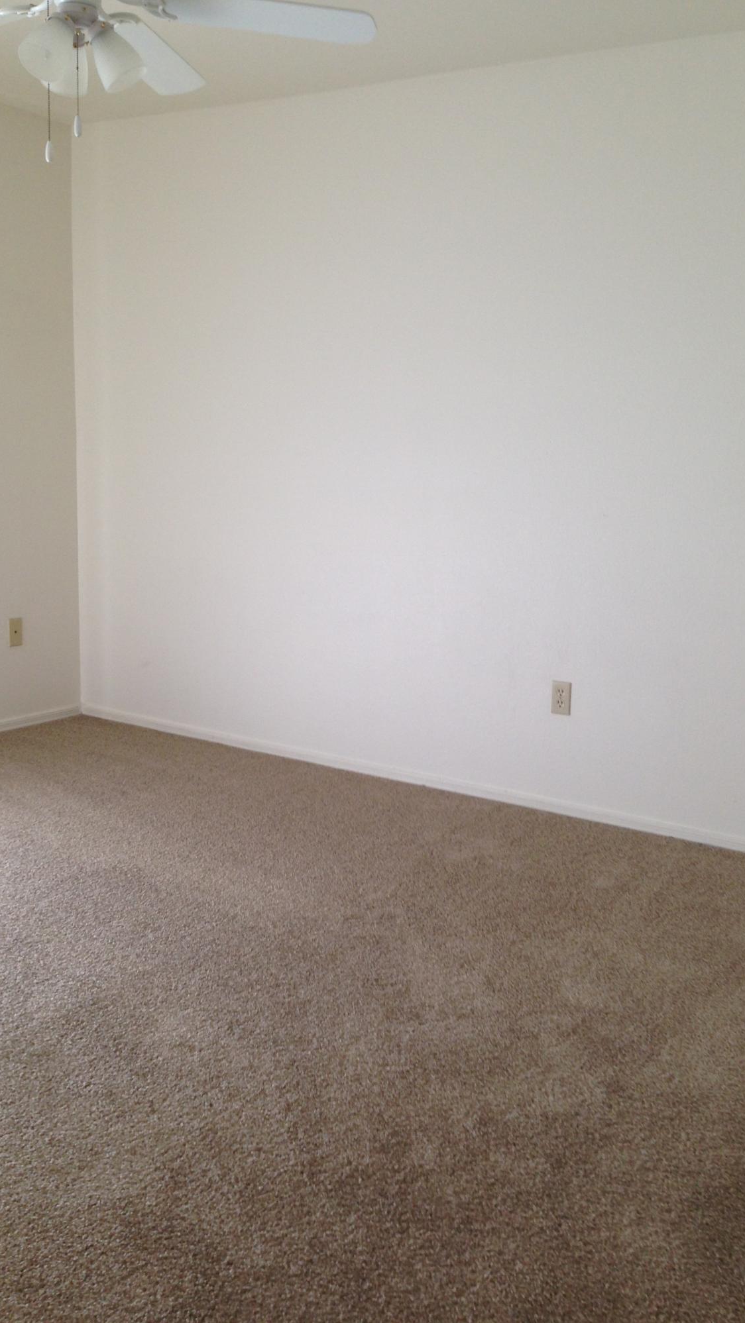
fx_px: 1264
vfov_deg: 55.3
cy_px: 662
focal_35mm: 36
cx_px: 369
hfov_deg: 32.8
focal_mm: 4.12
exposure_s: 1/40
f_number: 2.4
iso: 50
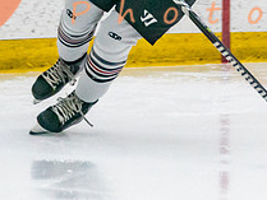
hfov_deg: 3.1
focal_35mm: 643
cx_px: 172
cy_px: 14
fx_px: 4962
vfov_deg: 2.3
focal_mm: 143
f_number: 2.8
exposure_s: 1/1250
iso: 3200
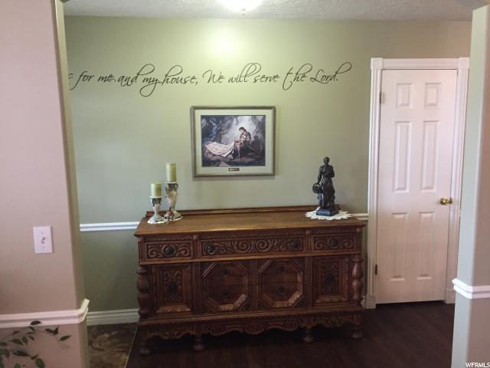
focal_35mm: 29
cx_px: 245
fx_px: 411
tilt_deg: -7.5
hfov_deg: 61.7
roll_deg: +2.2
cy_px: 184
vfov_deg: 48.2
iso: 250
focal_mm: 4.15
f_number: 2.2
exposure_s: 1/30
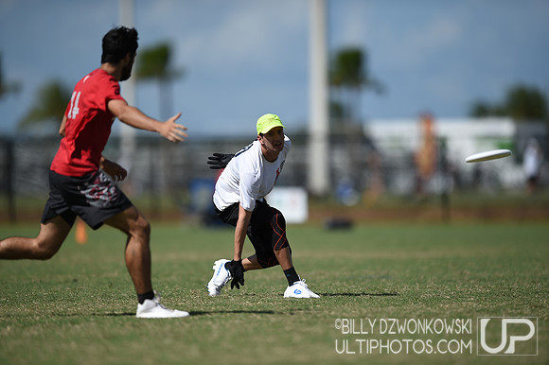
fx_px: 6096
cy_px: 182
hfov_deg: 5.2
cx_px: 274
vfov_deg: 3.4
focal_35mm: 400
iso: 200
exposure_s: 1/8000
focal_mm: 400
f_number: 2.8
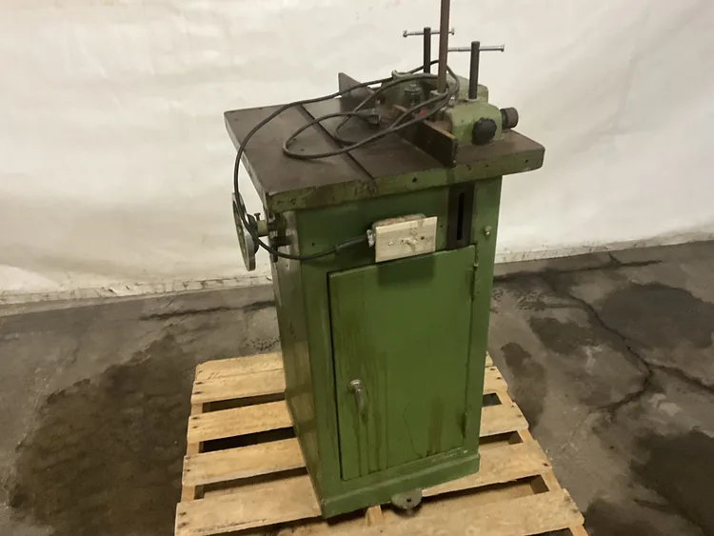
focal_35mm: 29
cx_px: 357
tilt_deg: -31.0
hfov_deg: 61.6
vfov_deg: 48.3
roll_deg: +1.5
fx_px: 598
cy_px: 268
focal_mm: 3
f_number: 1.8
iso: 320
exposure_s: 1/40
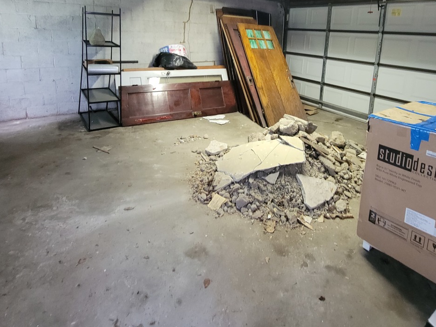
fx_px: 252
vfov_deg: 62.0
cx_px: 250
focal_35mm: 20
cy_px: 79
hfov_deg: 81.2
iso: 640
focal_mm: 2.2
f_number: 2.2
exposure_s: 1/24
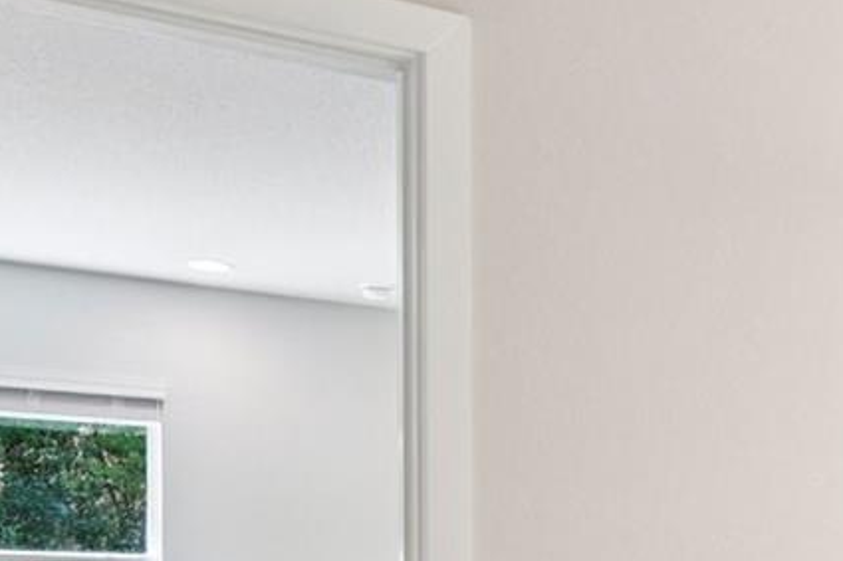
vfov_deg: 19.8
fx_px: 1498
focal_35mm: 64
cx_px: 998
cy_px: 688
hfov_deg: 27.8
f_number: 8
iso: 400
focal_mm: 17
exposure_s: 1/30
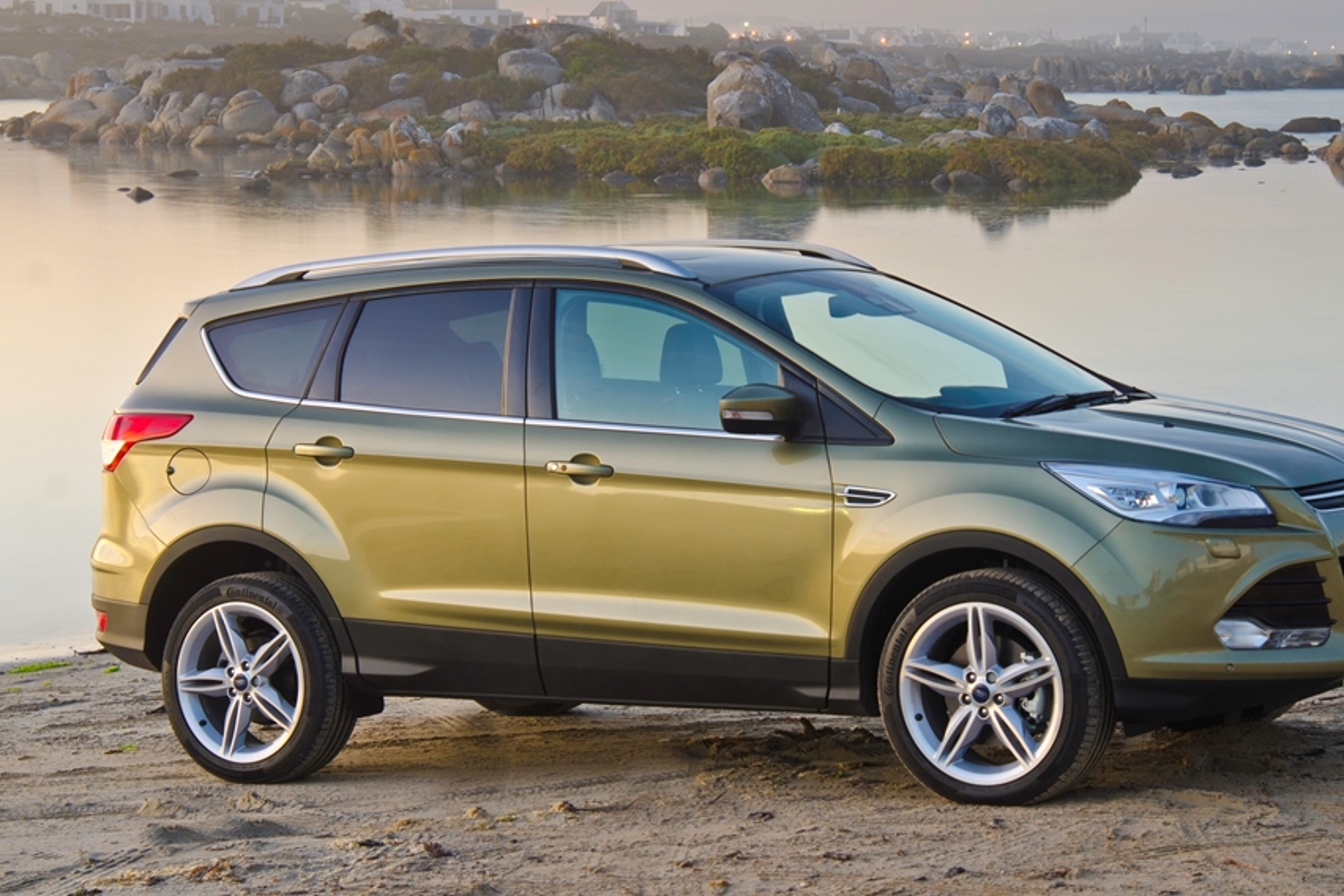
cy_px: 364
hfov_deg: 22.6
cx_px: 719
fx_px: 3360
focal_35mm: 90
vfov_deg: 15.2
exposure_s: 6
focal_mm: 50
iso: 100
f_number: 8
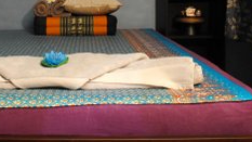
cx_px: 59
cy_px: -25
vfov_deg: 17.7
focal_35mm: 65
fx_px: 434
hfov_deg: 31.7
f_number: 13
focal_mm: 20
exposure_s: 1/2.5
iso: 800
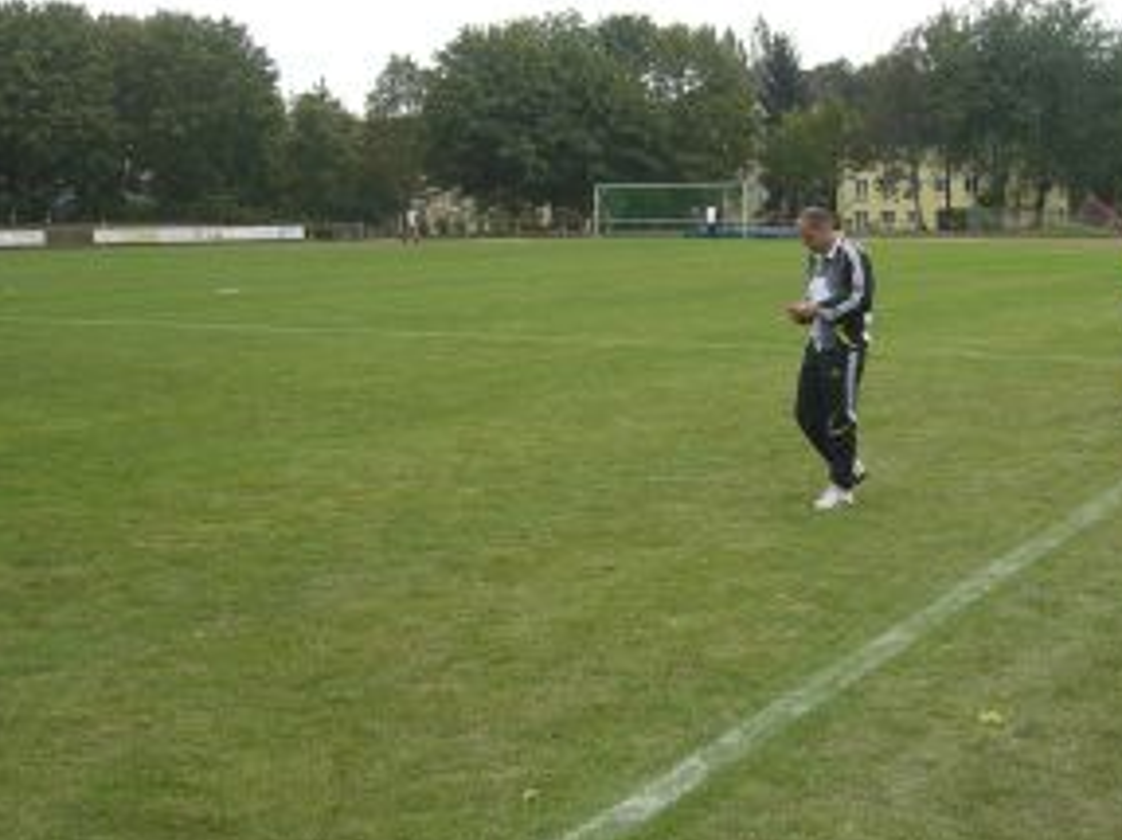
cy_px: 387
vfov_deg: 27.5
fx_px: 1717
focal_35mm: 53
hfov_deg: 35.7
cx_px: 770
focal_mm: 7.9
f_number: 2.8
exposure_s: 1/200
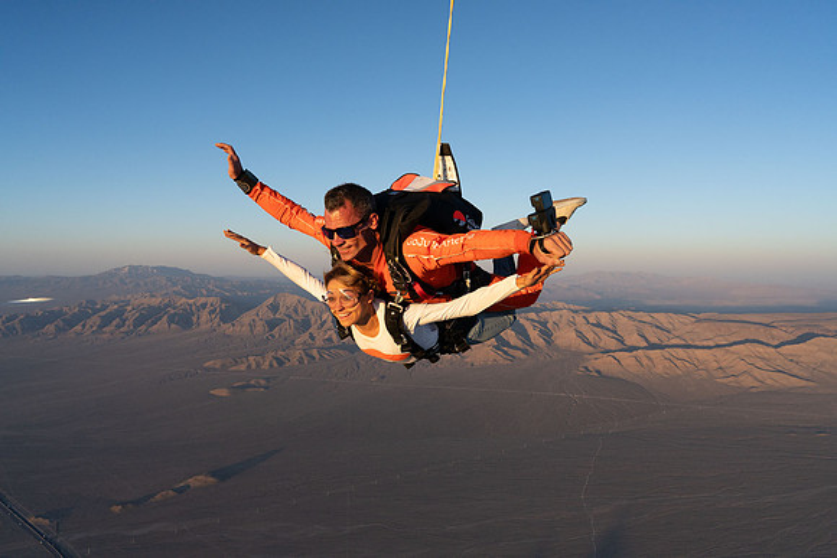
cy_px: 279
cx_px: 418
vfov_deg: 53.2
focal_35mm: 24
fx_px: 558
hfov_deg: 73.7
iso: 1250
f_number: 7.1
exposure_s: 1/2000
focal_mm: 24
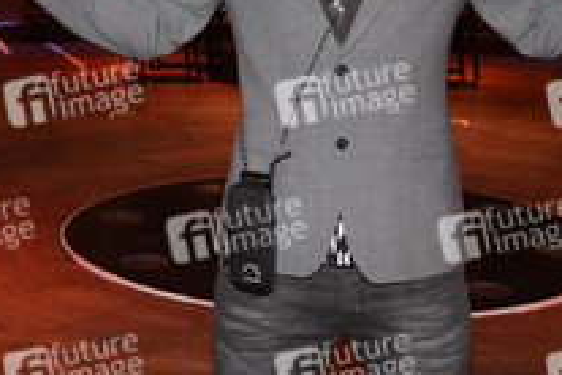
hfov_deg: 20.4
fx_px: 1561
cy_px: 27
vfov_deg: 13.5
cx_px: 273
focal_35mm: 100
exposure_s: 1/60
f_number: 6.3
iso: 2500
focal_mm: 46
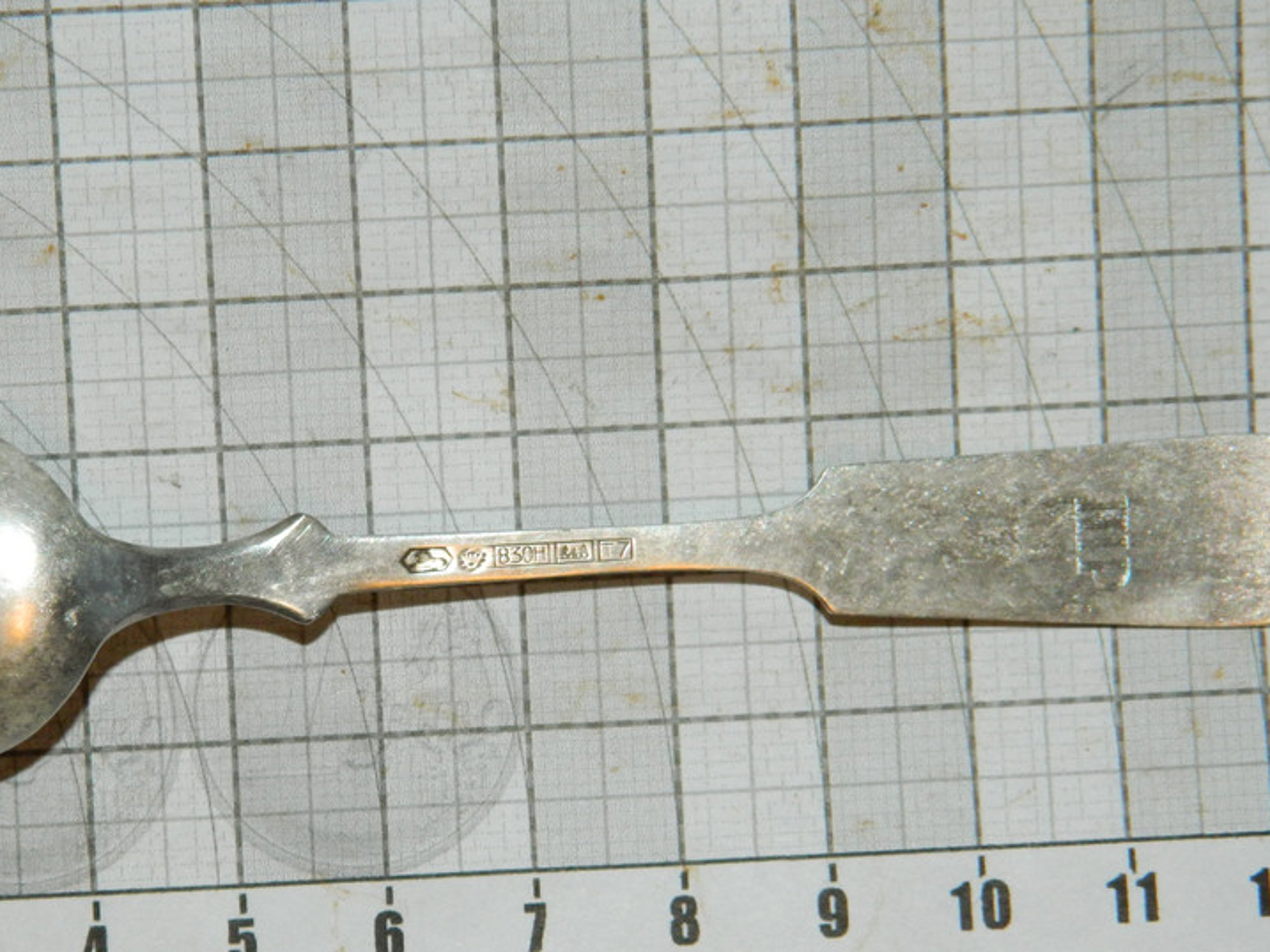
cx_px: 447
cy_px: 665
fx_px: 4587
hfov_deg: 15.7
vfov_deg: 11.8
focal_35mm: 125
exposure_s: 1/50
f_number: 4.2
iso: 200
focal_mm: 15.1
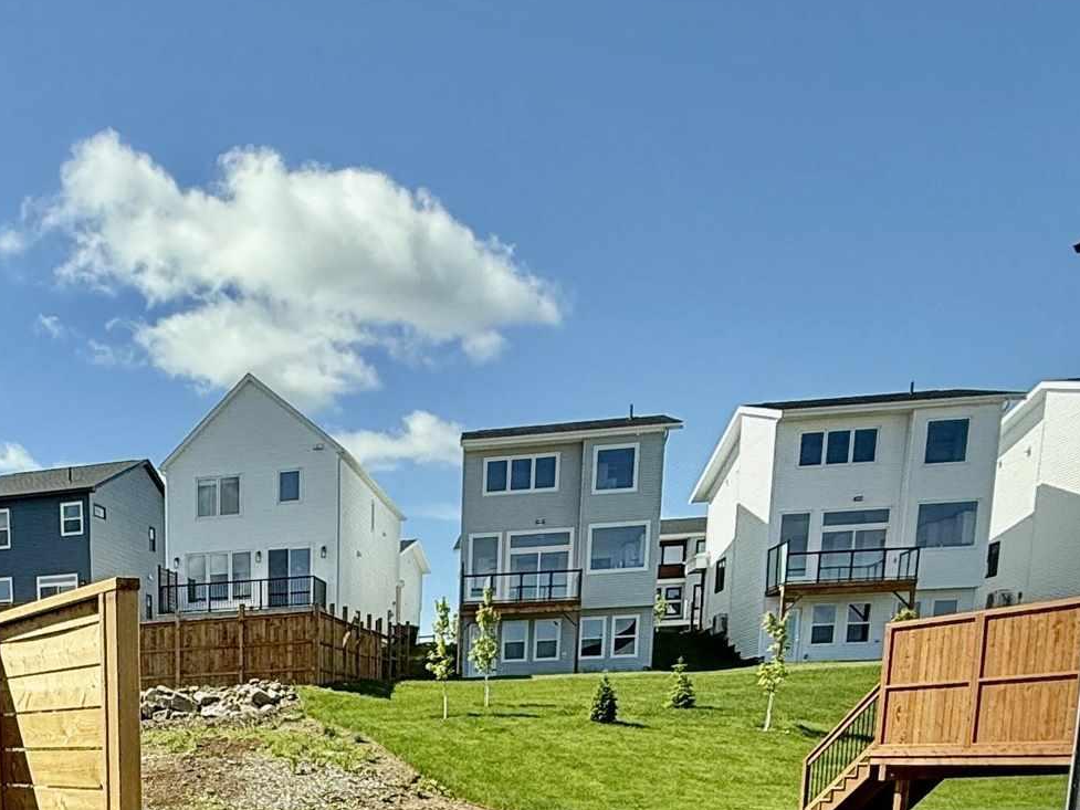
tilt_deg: -11.1
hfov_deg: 39.9
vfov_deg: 27.6
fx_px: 1373
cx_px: 113
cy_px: 1045
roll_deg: +1.4
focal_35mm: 44
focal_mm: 2.22
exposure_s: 1/1285
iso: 50
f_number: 2.2
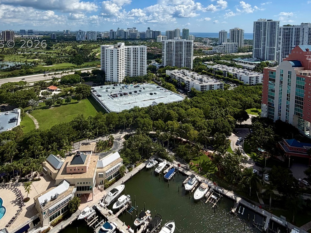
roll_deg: -0.3
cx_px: 145
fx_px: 207
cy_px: 44
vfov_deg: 54.5
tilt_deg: -5.5
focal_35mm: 23
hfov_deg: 73.8
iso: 20
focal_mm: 2.22
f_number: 2.2
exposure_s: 1/1745
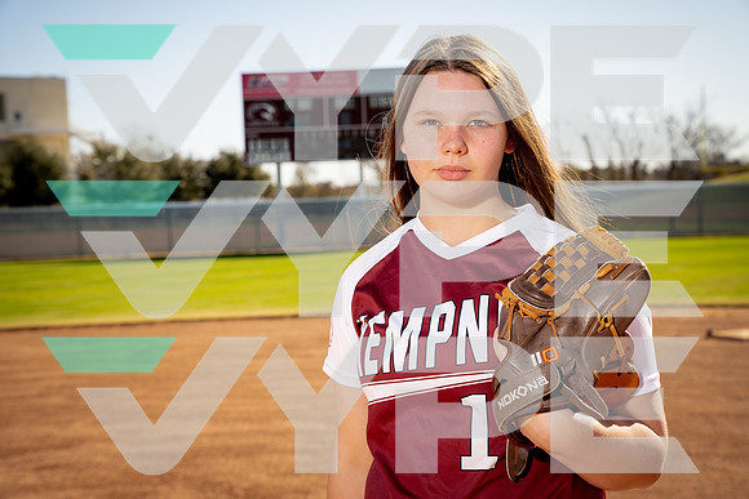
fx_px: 1415
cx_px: 374
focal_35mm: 68
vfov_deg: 20.0
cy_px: 250
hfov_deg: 29.6
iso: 100
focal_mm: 68
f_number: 7.1
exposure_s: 1/250
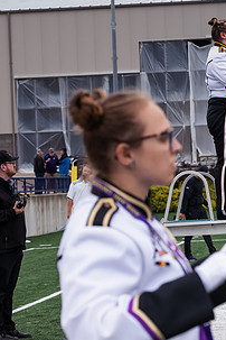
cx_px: 234
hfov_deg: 8.7
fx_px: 1478
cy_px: 179
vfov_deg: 13.1
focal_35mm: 157
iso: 640
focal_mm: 82
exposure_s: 1/500
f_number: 6.3
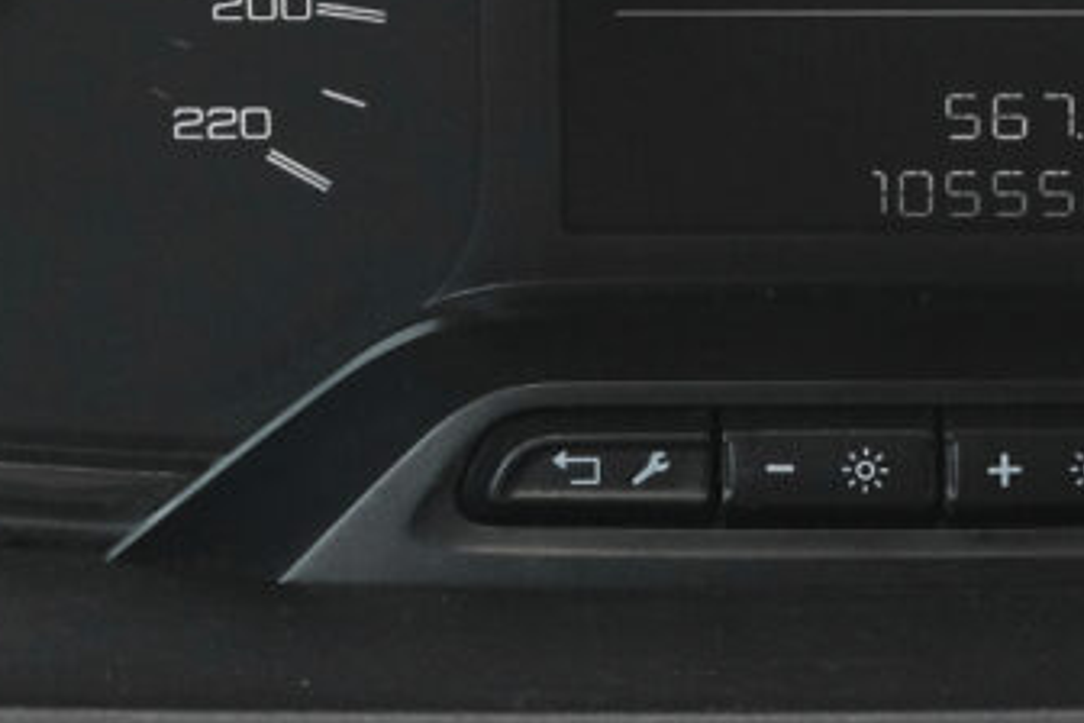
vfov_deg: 10.6
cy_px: 21
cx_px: 932
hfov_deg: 15.9
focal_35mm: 128
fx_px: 3854
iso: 2000
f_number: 9
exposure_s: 1/250
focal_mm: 28
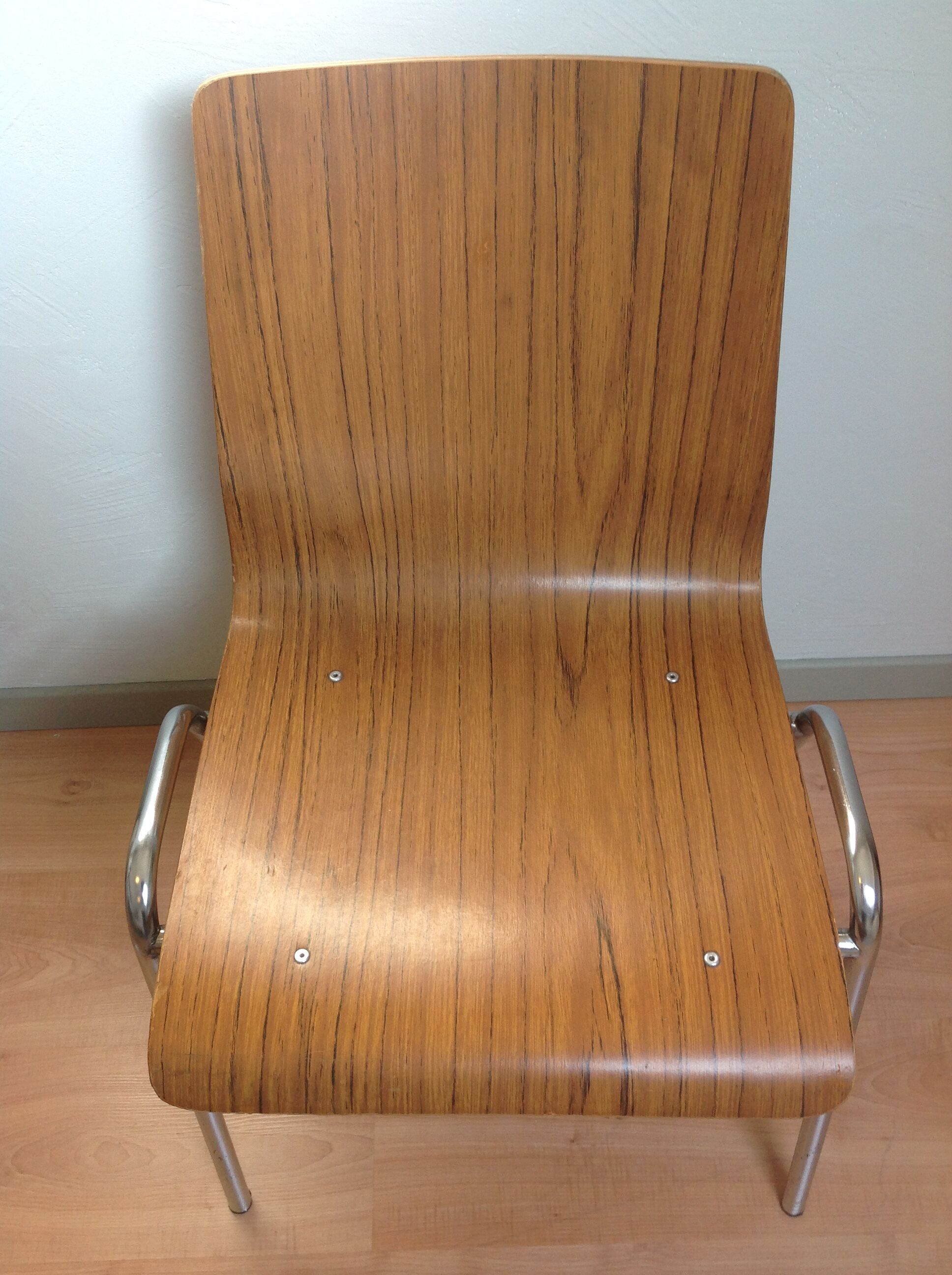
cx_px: 476
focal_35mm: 35
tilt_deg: -51.4
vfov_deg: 52.7
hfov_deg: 40.6
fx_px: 1287
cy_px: 638
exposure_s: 1/60
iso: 64
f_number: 2.4
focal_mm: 4.28
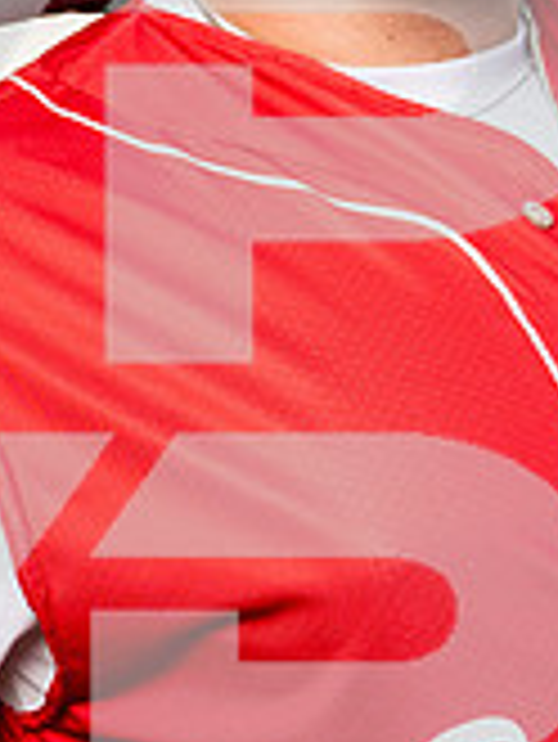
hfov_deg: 13.5
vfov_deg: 18.0
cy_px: 128
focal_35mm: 108
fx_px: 2318
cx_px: 3
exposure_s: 1/1000
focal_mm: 31
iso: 100
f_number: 4
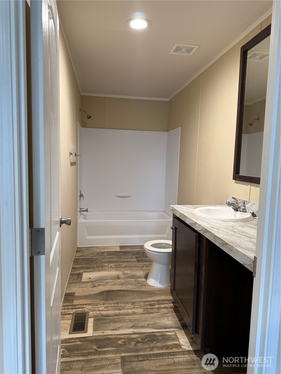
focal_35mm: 24
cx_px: 140
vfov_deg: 71.6
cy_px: 187
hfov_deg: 56.8
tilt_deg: -4.8
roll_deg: -2.4
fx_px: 260
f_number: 1.78
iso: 200
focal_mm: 6.76
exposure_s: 1/60
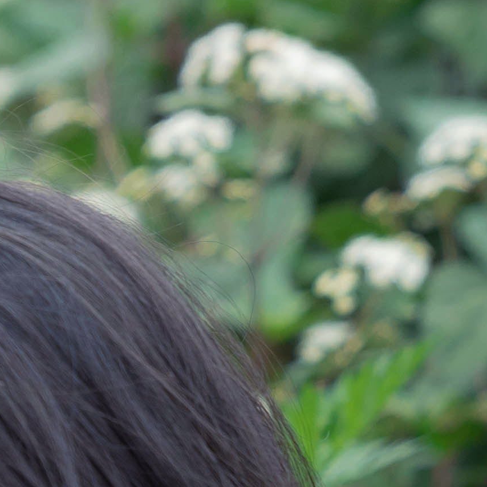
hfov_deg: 4.1
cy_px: 911
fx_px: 6653
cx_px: -659
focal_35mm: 418
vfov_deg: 4.2
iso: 320
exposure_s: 1/320
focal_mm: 70
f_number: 3.5
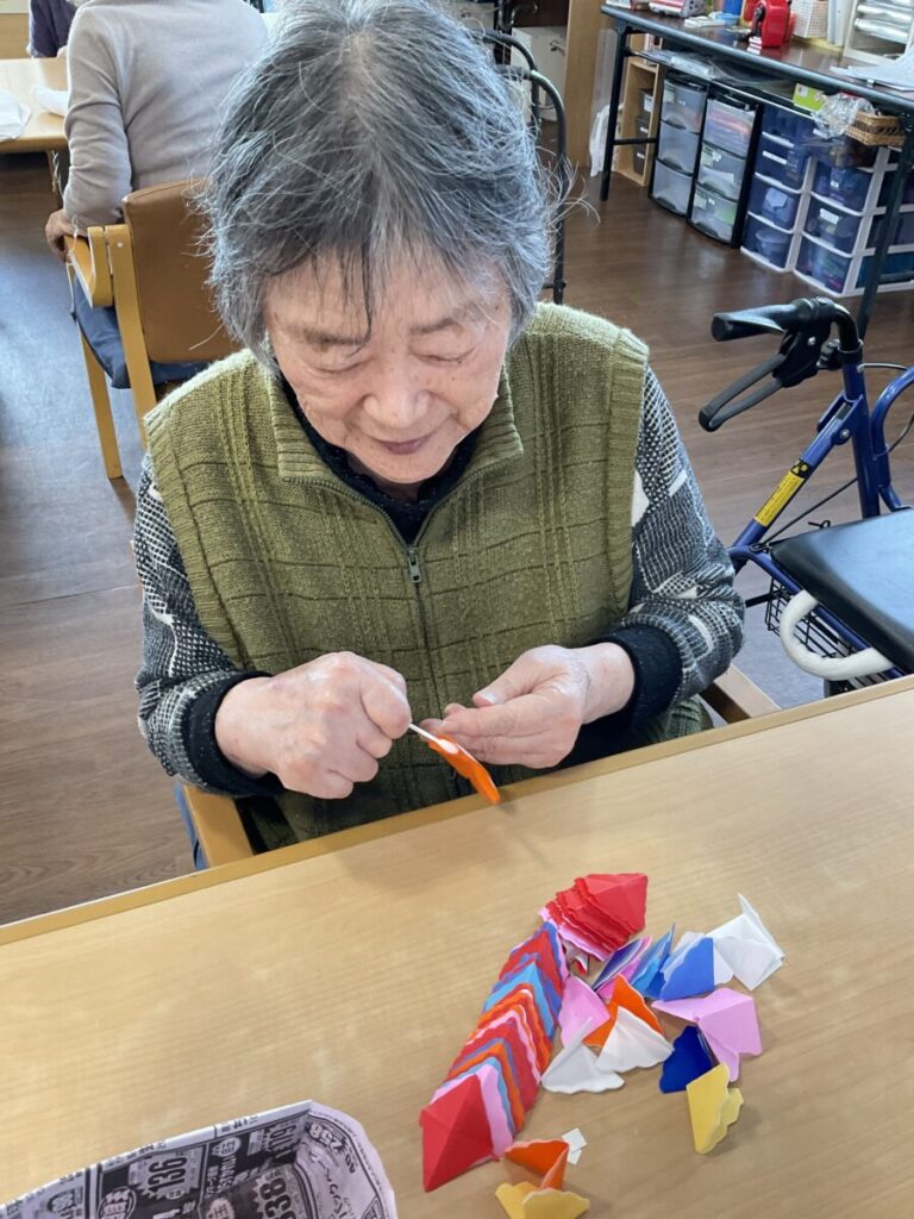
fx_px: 1021
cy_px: 610
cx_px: 457
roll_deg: -2.6
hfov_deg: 48.2
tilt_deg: -37.9
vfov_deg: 61.7
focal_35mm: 29
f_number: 1.8
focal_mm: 3
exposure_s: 1/60
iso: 100
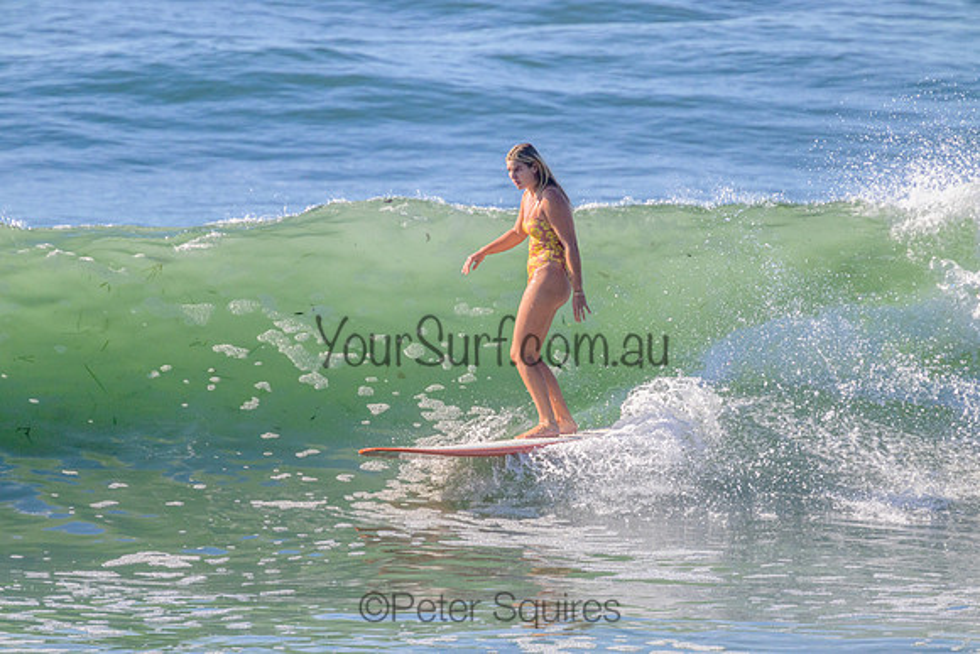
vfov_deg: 1.7
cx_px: 490
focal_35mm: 800
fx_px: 21782
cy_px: 327
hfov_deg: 2.6
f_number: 11
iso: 1100
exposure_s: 1/2000
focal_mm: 800
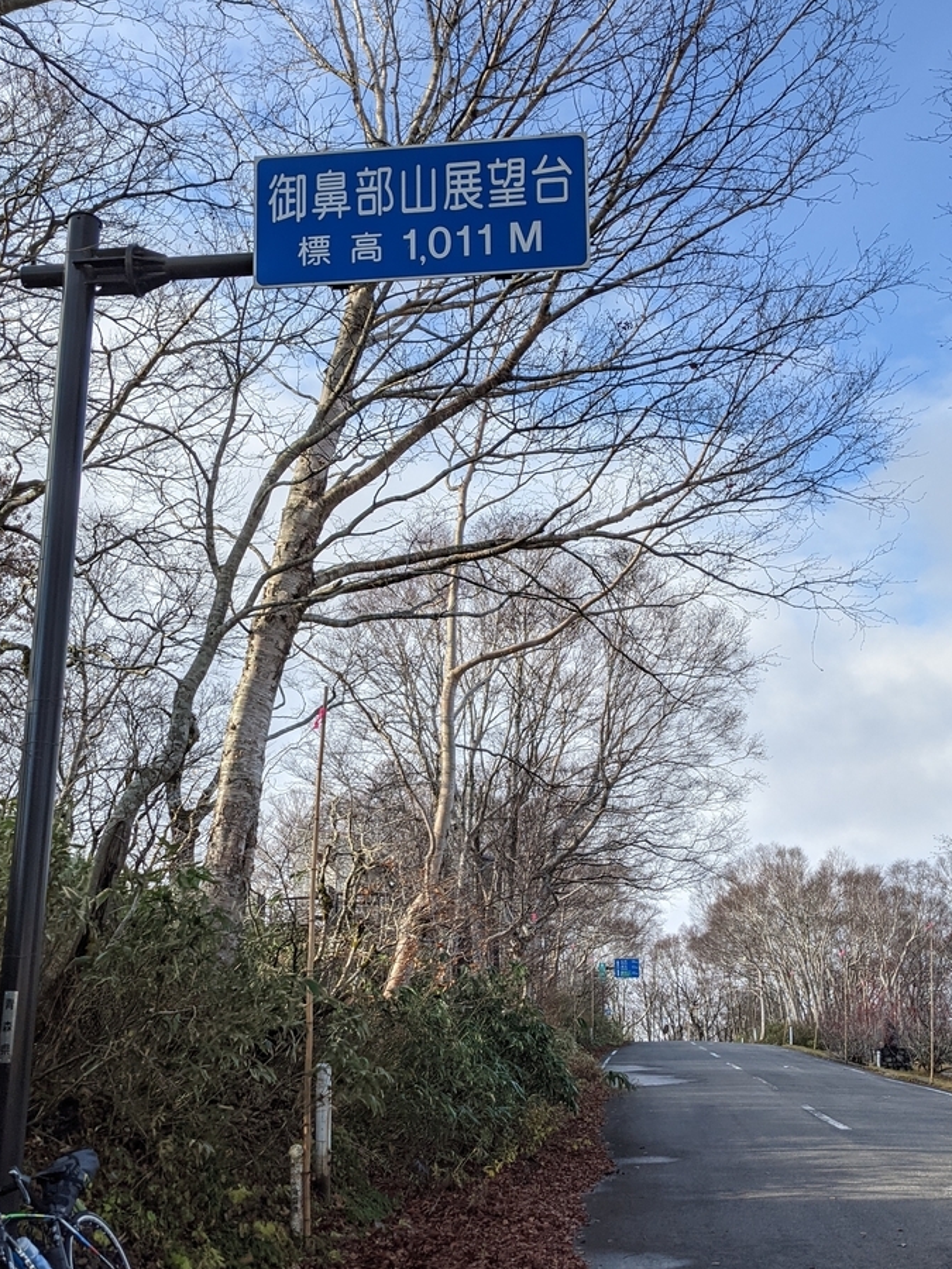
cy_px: 705
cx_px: 393
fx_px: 1320
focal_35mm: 36
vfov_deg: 51.3
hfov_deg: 39.5
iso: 80
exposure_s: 1/1805
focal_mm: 4.38
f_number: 1.73
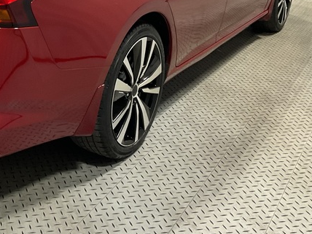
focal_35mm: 65
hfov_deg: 28.5
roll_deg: -1.7
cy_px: 12
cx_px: 20
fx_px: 586
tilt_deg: -15.2
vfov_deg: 21.9
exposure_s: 1/60
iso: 80
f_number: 1.8
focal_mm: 3
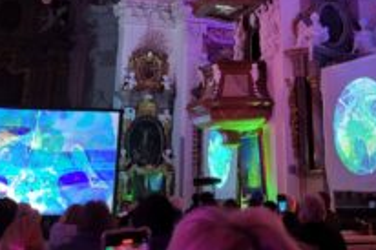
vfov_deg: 22.5
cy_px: -40
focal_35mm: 56
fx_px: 584
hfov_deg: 35.5
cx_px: 233
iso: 640
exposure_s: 1/25
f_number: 1.8
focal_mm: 5.4
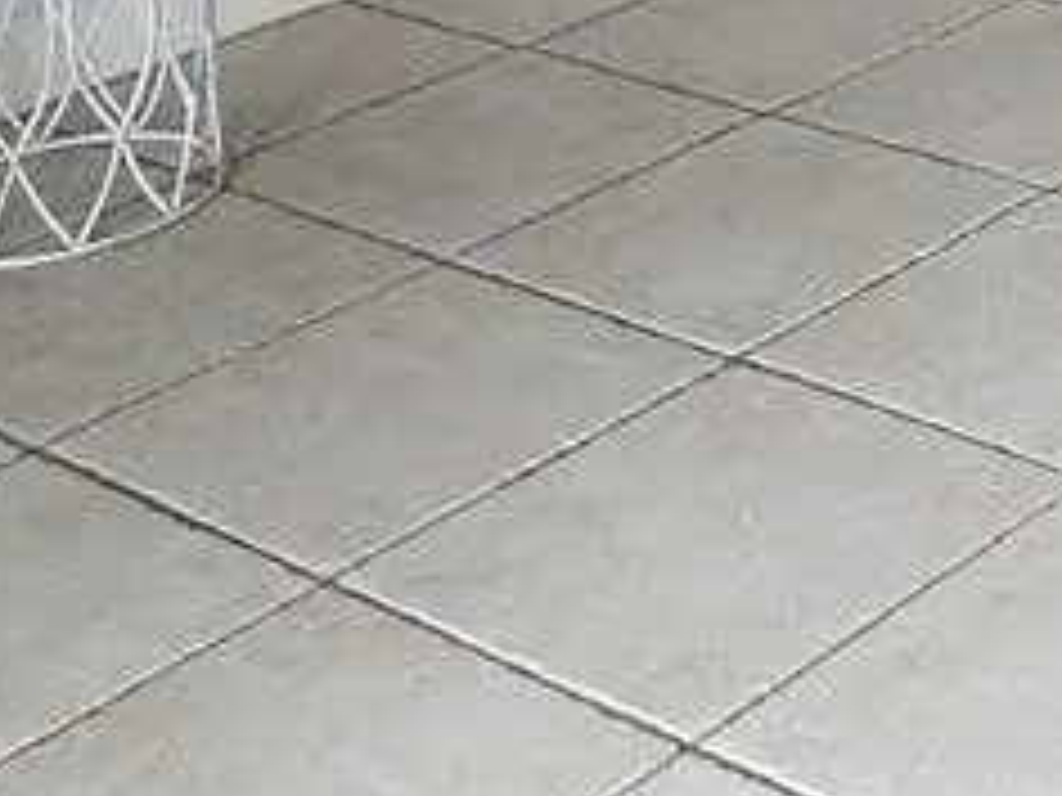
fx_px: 2700
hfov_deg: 20.2
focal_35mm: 88
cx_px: 1413
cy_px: -845
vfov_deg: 13.9
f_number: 2.2
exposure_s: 1/60
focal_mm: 2.2
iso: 125
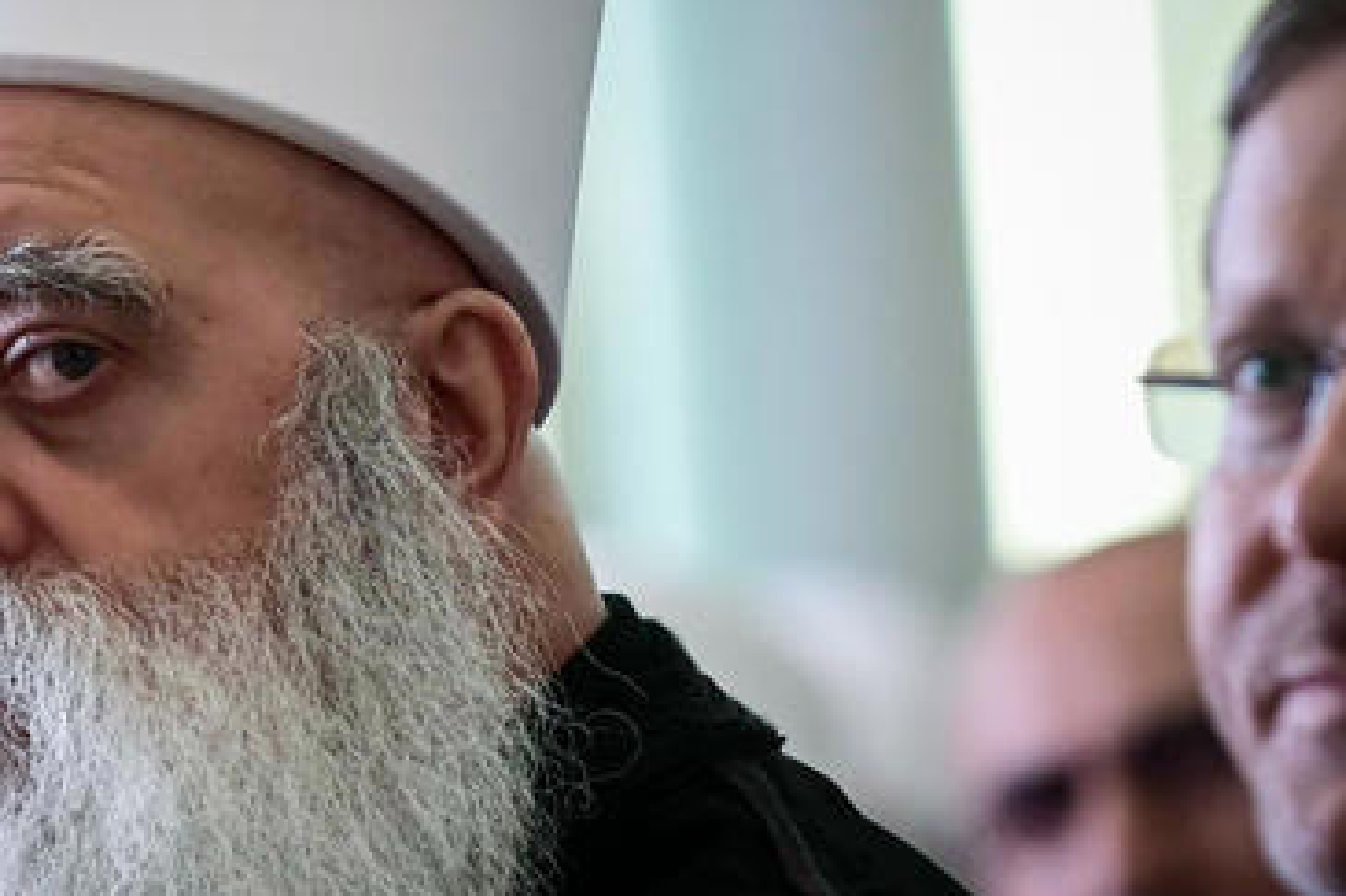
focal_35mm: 657
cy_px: 415
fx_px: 24552
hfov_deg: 3.1
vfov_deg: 2.1
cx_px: 207
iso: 2000
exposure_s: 1/250
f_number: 3.5
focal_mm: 200
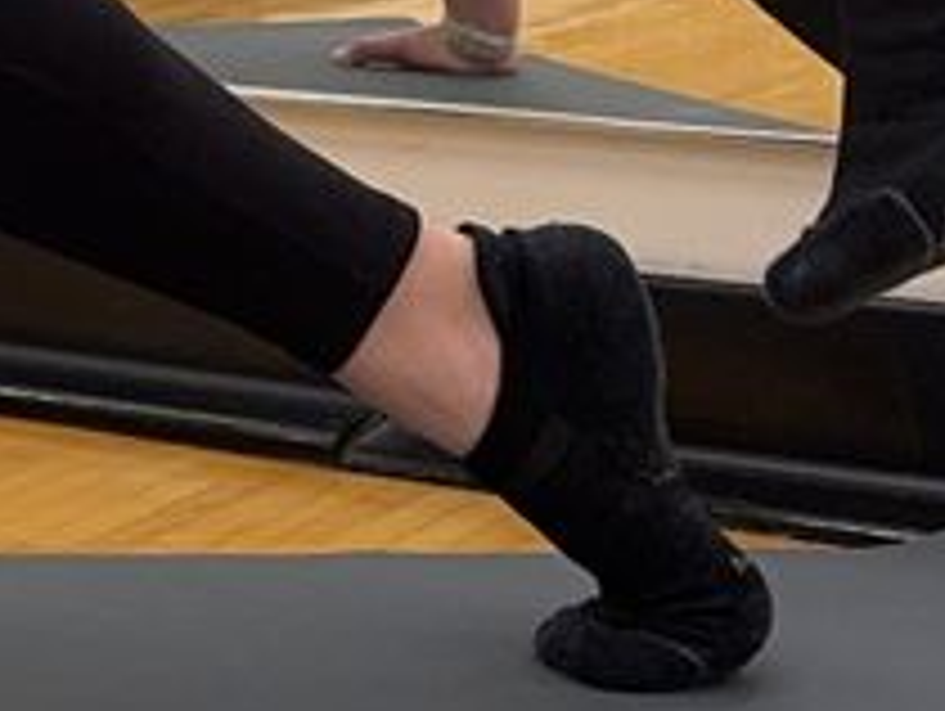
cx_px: -873
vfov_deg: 9.7
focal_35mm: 146
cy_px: -558
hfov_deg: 12.2
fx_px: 3990
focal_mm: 6.86
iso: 160
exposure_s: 1/110
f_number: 1.78
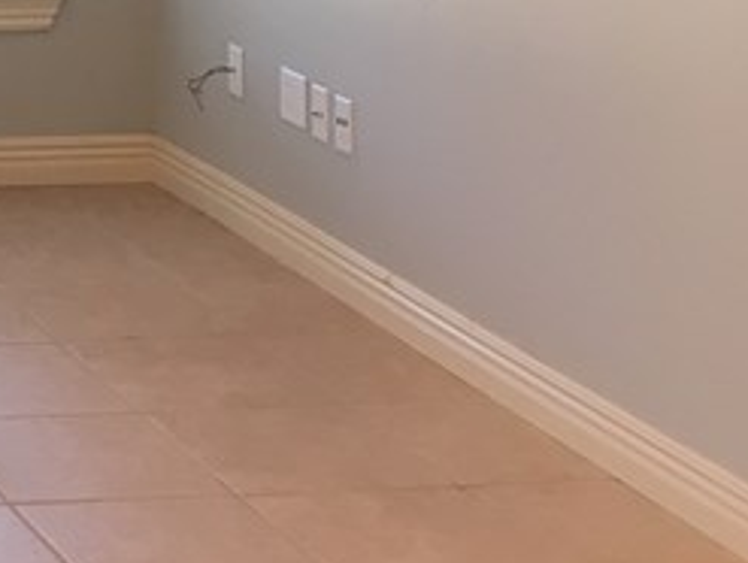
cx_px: -648
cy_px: -390
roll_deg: +1.4
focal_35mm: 120
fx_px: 2597
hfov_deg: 14.3
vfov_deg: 11.6
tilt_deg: -2.2
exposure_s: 1/30
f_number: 2.2
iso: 50
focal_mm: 4.15
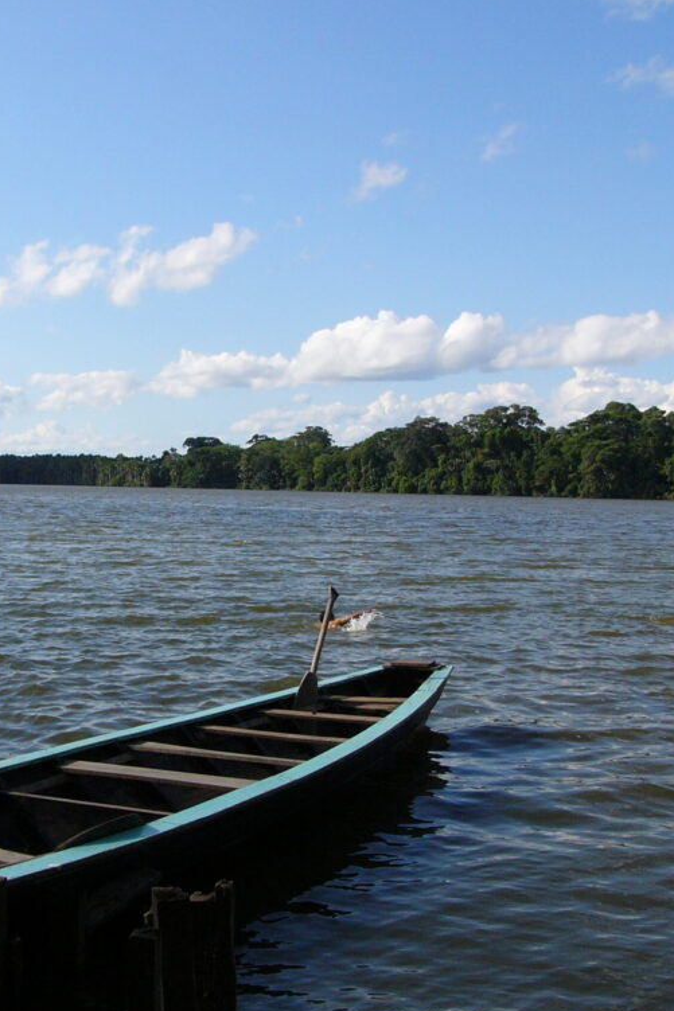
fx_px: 1433
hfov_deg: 26.0
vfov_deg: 38.9
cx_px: 139
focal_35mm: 51
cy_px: 512
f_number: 5.6
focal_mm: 6
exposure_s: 1/800
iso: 100
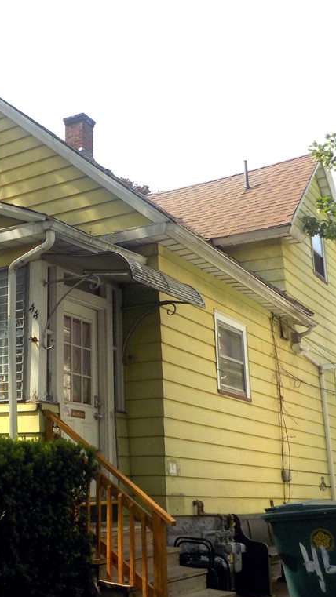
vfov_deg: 46.4
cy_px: 300
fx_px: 697
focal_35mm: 44
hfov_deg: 26.2
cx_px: 29
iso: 125
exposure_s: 1/800
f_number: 3.3
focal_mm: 4.1
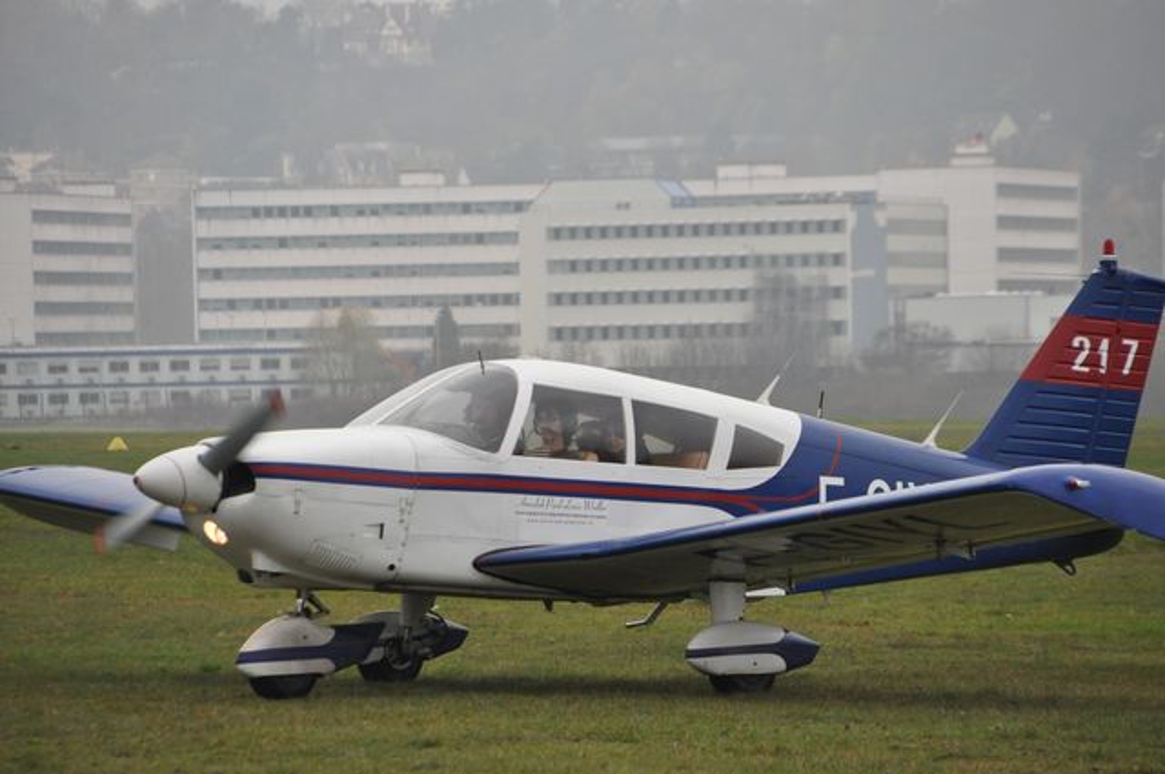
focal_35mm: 300
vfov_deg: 4.6
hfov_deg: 6.9
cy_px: 387
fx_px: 9696
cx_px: 582
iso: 800
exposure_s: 1/800
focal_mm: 200
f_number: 6.3
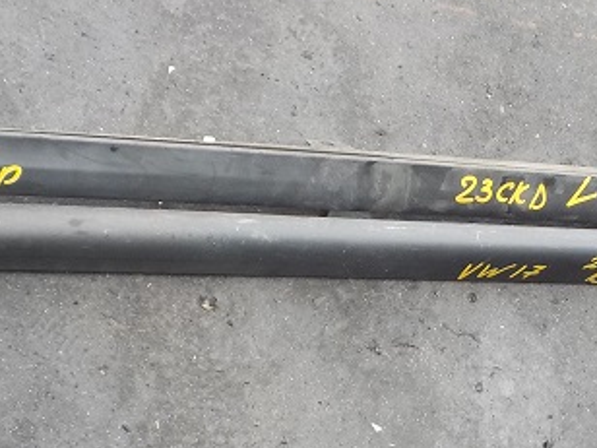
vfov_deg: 18.2
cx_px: 450
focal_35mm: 81
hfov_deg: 23.9
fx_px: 1397
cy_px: 180
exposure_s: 1/125
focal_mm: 4.1
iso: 125
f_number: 3.3
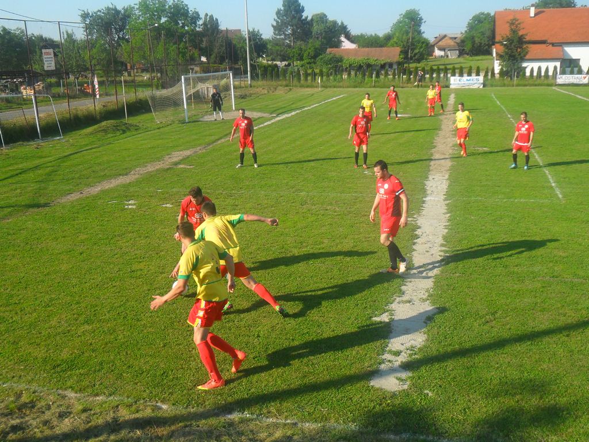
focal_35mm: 37
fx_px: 630
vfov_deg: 38.7
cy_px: 221
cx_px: 294
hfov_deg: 50.1
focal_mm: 6.6
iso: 100
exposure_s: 1/750
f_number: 4
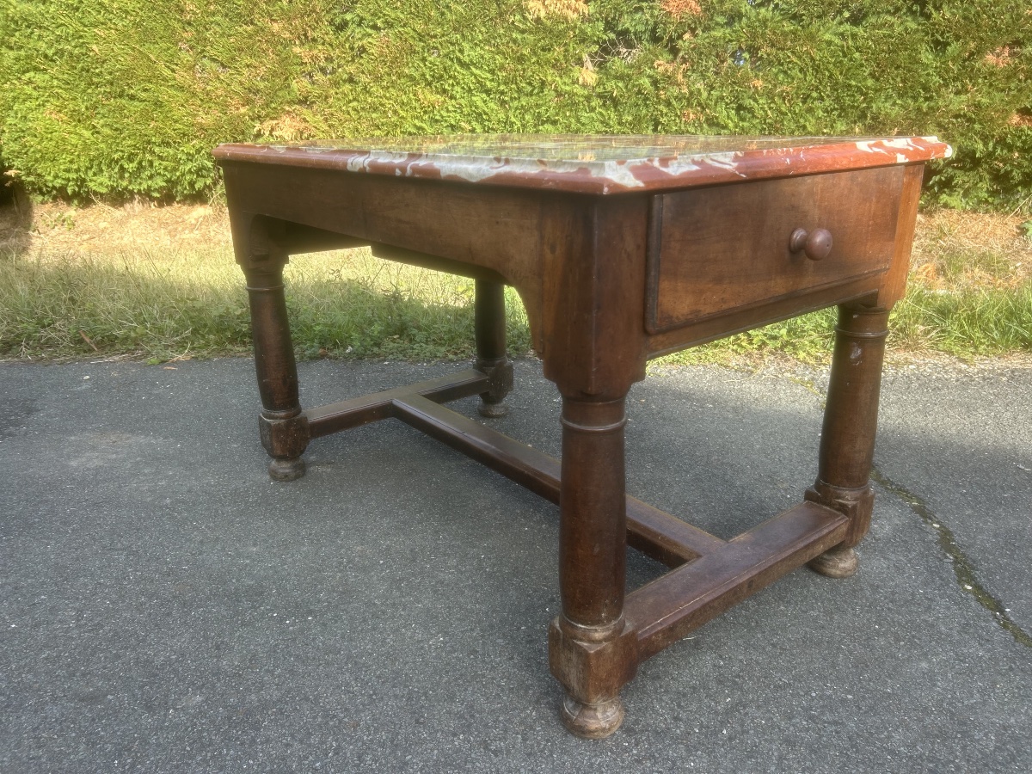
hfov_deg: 67.3
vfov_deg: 53.1
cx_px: 516
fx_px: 775
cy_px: 387
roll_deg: -0.5
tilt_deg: -18.5
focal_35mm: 26
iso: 50
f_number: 1.5
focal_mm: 5.7
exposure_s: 1/646
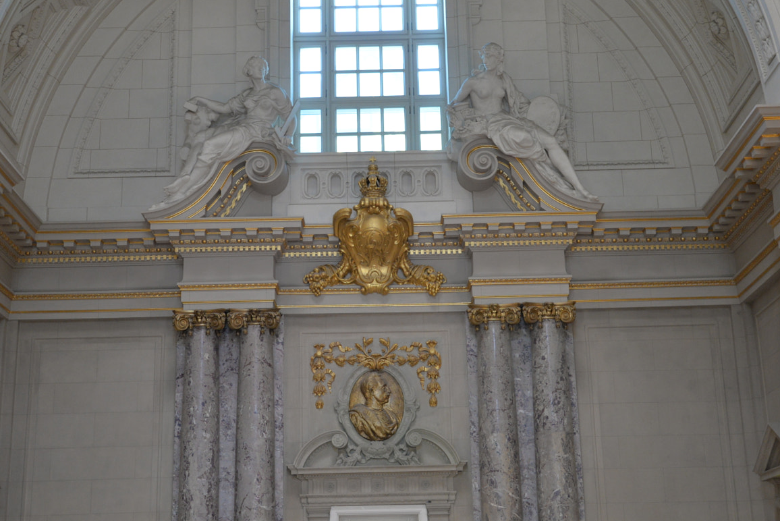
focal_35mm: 62
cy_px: 210
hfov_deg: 32.4
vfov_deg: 21.9
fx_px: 1344
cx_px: 384
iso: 800
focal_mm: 35
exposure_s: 1/30
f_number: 4
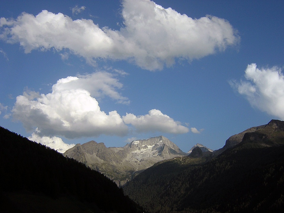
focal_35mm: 36
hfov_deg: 51.4
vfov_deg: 39.7
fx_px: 295
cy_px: 106
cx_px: 142
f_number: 5.2
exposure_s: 1/454
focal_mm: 4.7
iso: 100
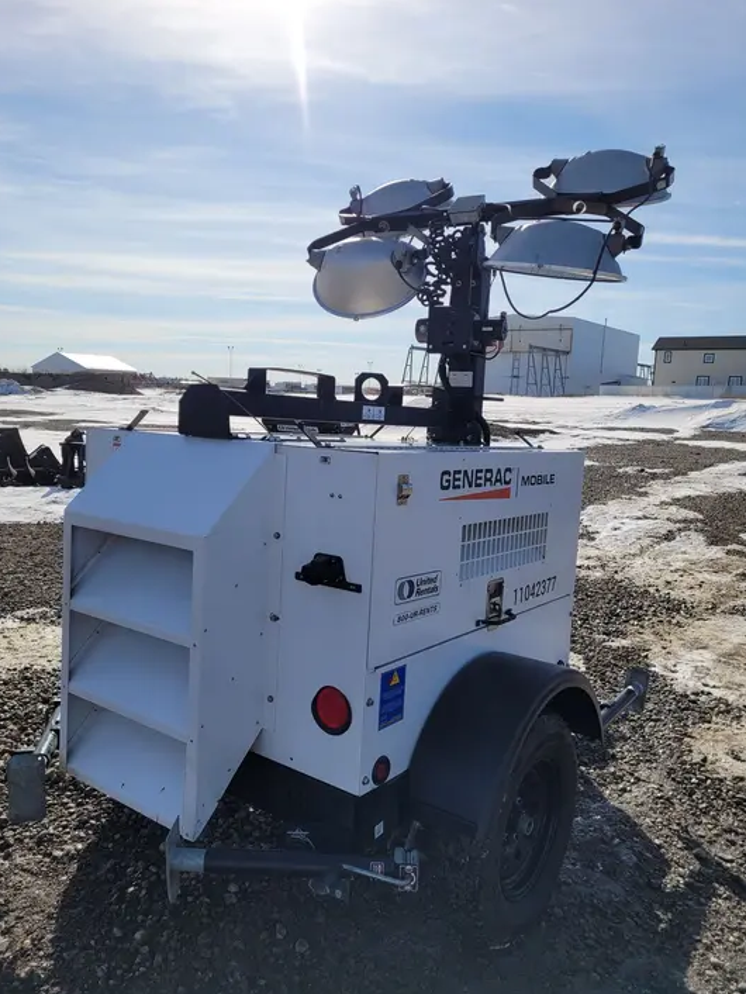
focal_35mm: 27
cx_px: 360
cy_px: 513
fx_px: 775
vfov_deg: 65.3
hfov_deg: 51.4
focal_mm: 5.4
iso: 40
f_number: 1.8
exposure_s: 1/4302
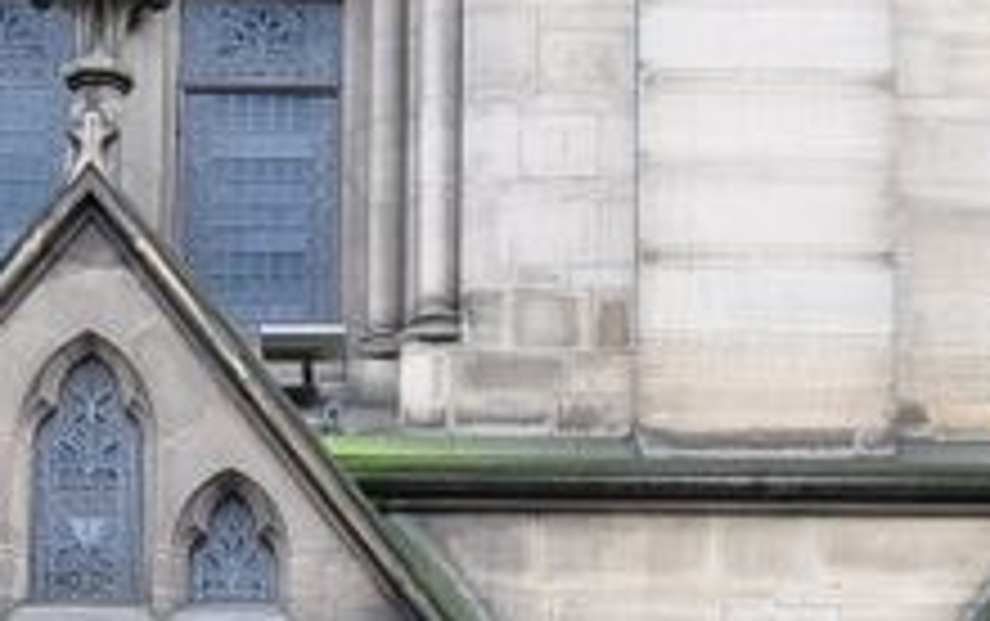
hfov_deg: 11.7
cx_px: 842
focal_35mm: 177
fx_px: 4790
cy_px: 1120
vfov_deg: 7.2
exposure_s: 1/25
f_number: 7.1
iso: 400
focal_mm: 25
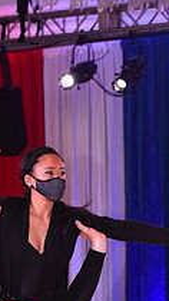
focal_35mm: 295
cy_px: 391
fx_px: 2352
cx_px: 47
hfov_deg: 4.1
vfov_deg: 7.2
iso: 2500
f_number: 6.3
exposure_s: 1/250
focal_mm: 102
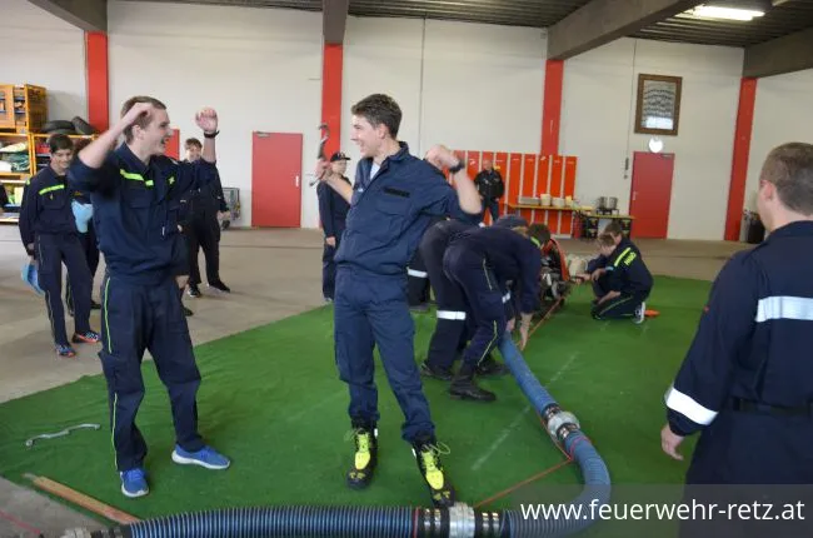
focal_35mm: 27
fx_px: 608
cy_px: 269
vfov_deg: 47.7
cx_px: 406
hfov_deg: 67.5
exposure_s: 1/30
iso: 1100
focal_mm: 18
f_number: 3.5
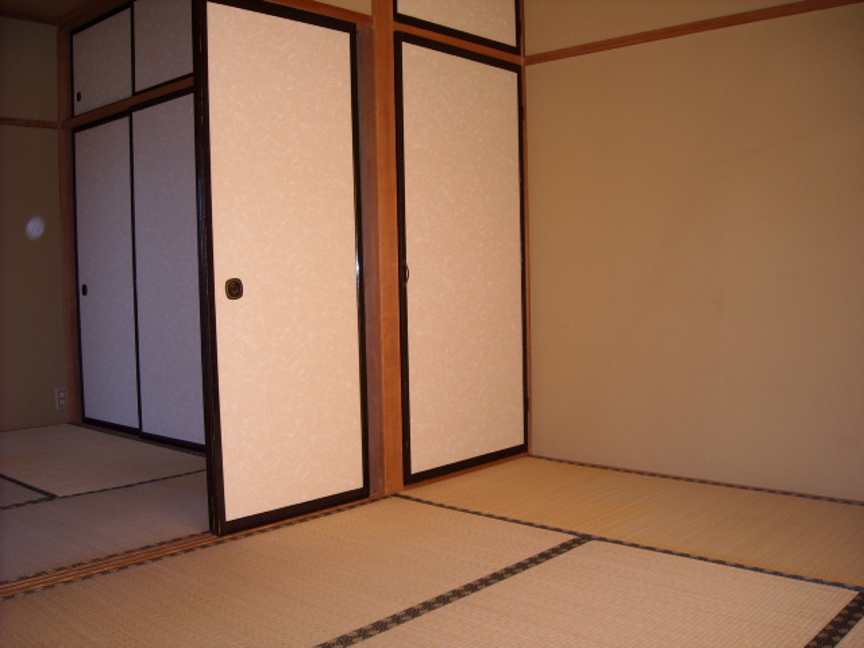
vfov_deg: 40.7
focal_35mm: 35
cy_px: 324
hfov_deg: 52.6
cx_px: 432
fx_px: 874
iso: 64
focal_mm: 5.7
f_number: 2.8
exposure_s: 1/60
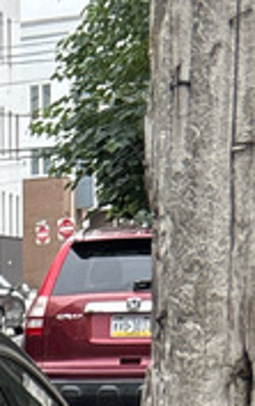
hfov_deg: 6.6
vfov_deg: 9.6
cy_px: 1064
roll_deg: +2.9
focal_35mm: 187
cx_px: -379
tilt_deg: -18.9
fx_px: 2074
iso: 64
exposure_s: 1/172
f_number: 1.6
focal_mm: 5.96
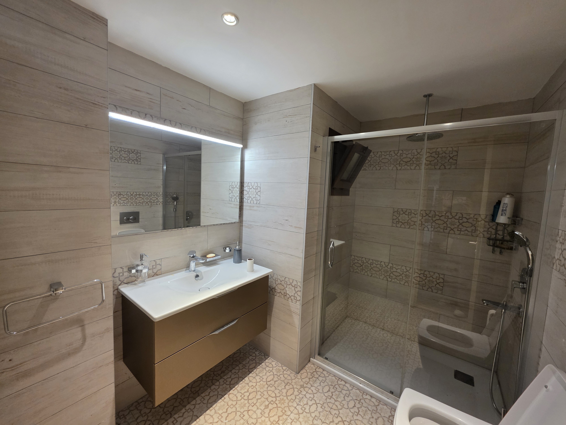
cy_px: 212
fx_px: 213
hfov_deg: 106.2
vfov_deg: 89.9
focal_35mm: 13
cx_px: 283
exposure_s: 1/100
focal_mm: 2.2
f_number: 1.9
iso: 200
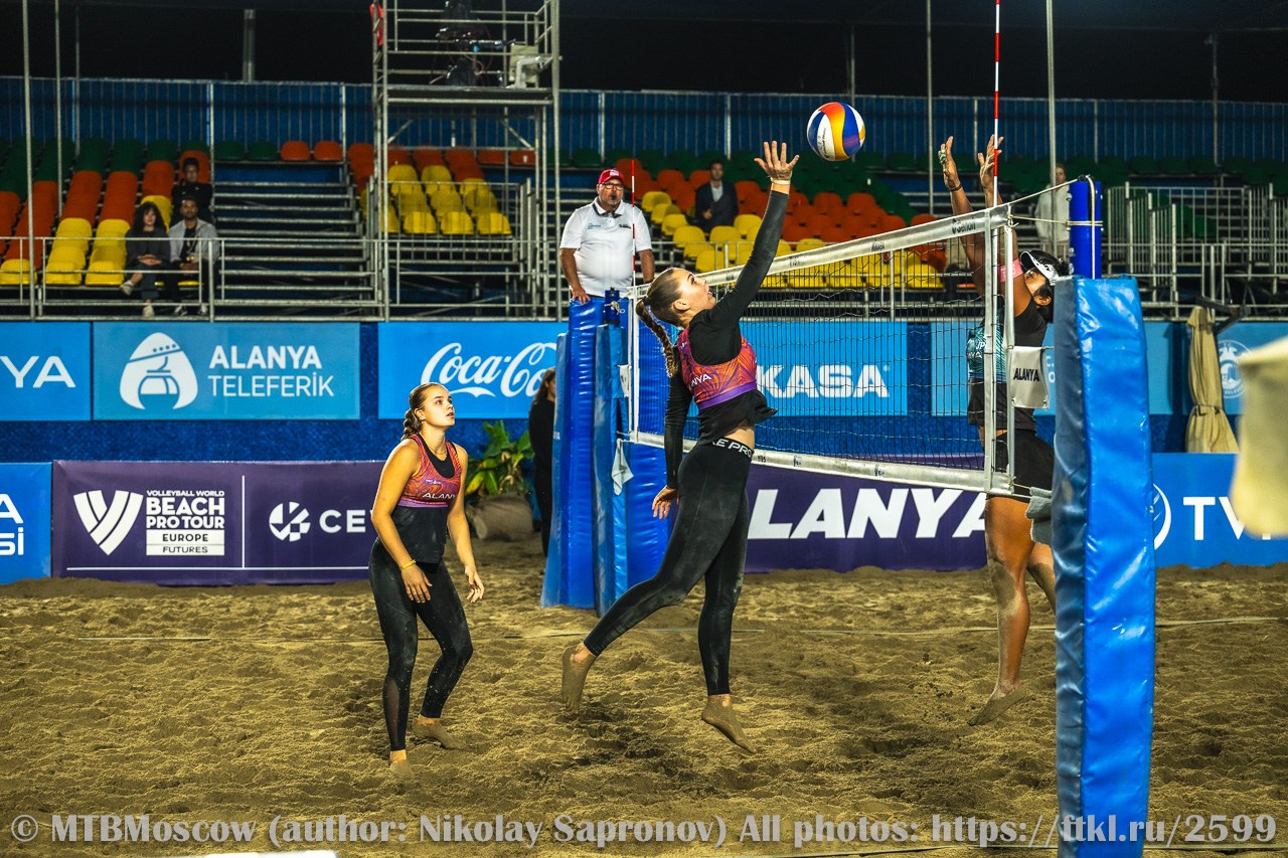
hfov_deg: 27.0
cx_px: 644
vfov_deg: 18.2
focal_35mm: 75
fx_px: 2683
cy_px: 429
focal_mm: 75
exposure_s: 1/1600
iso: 1250
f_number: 3.5
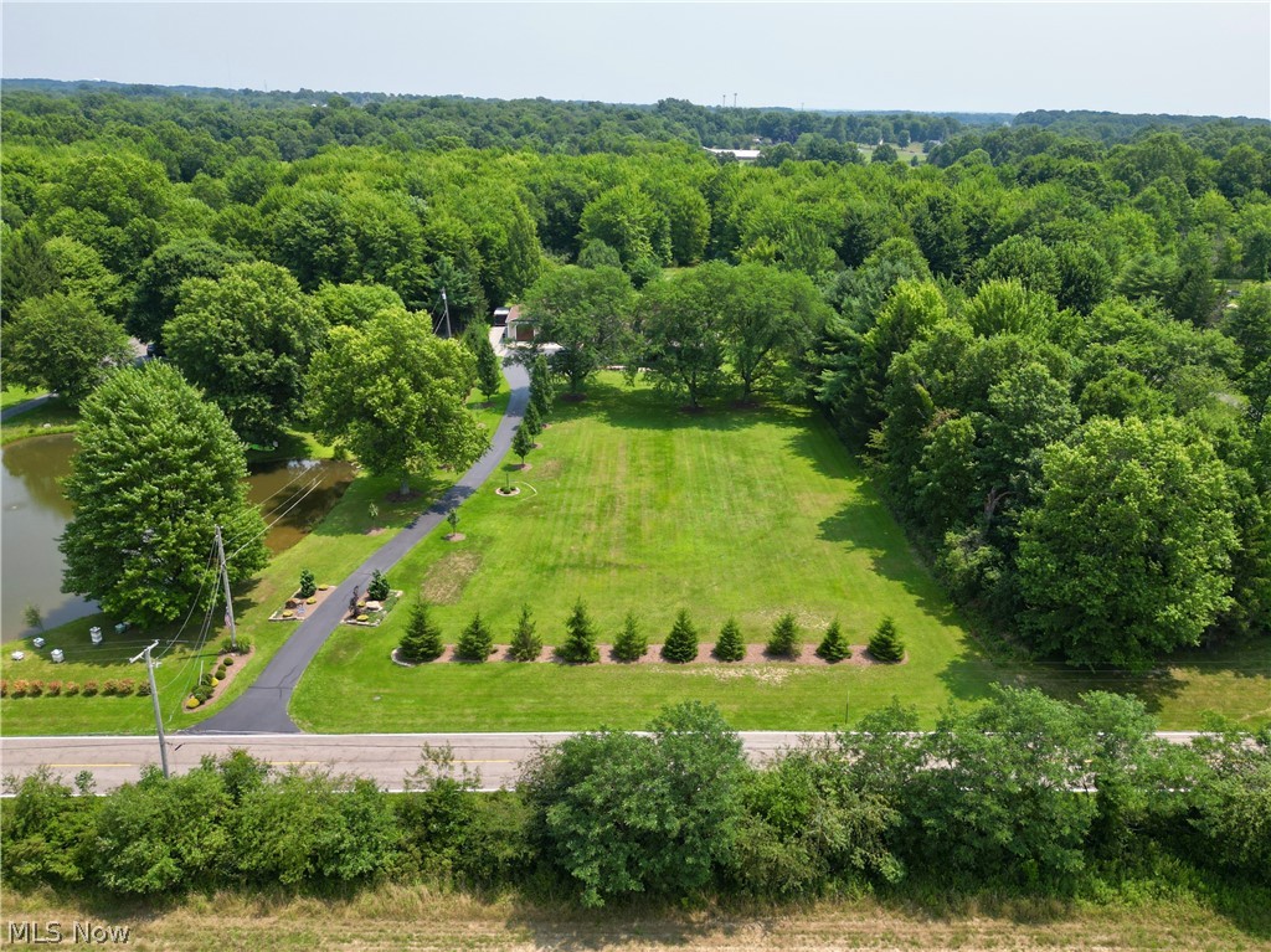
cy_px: 476
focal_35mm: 24
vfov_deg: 56.8
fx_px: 881
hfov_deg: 71.6
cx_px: 636
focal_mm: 6.72
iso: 110
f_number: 1.7
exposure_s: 1/2000
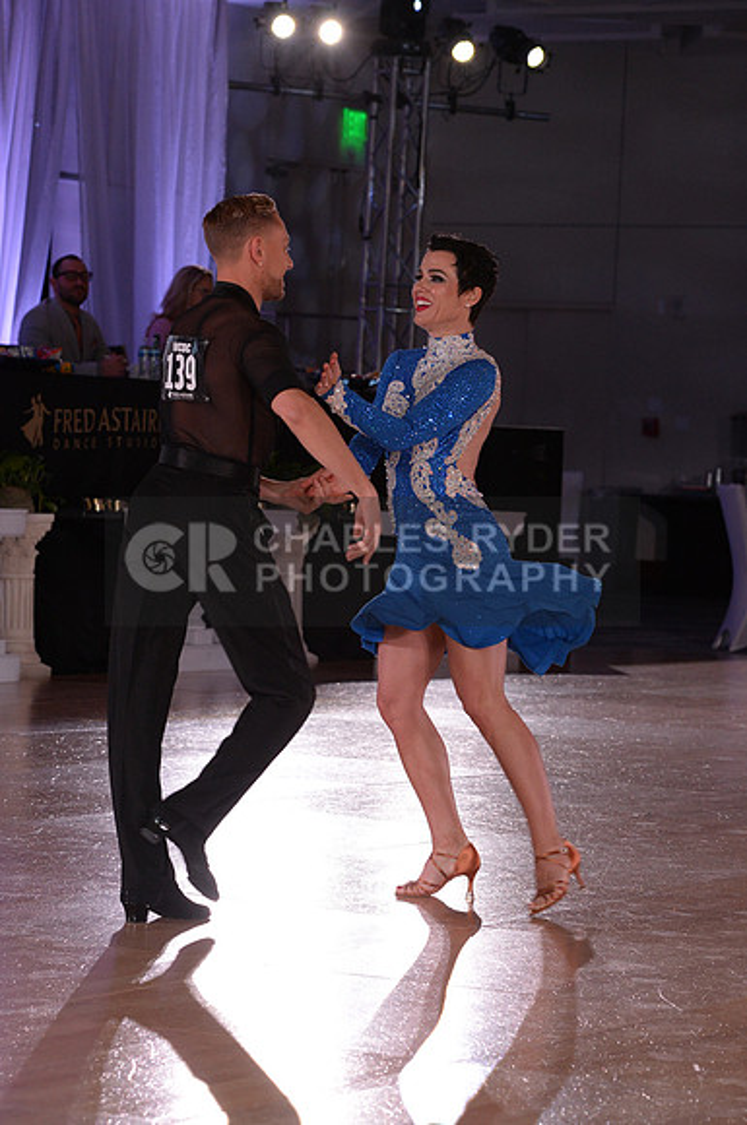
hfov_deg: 9.4
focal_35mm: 145
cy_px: 562
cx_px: 374
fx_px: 4526
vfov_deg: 14.2
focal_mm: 145
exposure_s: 1/250
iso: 3200
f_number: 10
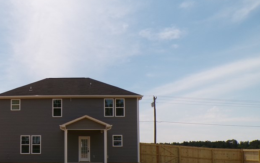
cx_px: 71
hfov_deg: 45.8
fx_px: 298
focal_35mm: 42
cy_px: 129
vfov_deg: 29.9
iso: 100
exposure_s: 1/750
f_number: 5.8
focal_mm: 4.3
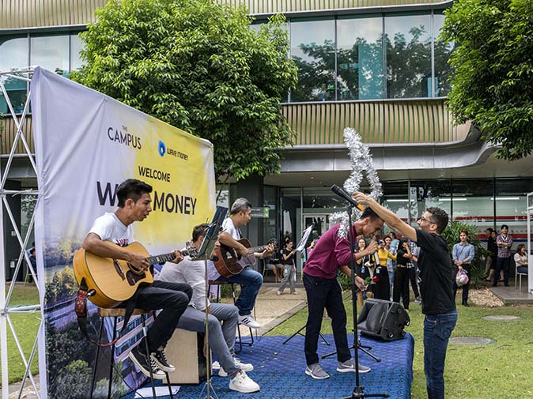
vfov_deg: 38.6
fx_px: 570
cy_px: 228
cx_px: 348
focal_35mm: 37
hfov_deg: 49.4
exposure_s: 1/250
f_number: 5.6
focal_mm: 27
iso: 2800
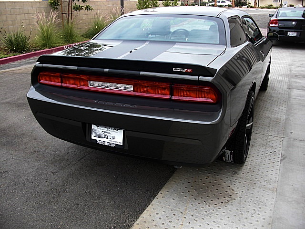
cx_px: 152
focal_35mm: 36
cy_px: 114
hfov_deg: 51.4
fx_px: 317
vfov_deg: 39.7
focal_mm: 6.3
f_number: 2.8
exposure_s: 1/125
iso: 50
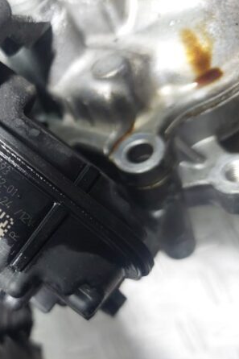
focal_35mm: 35
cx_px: 3
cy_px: 180
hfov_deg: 34.6
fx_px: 349
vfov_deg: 54.5
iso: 320
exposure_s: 1/50
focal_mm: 5.23
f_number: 1.8
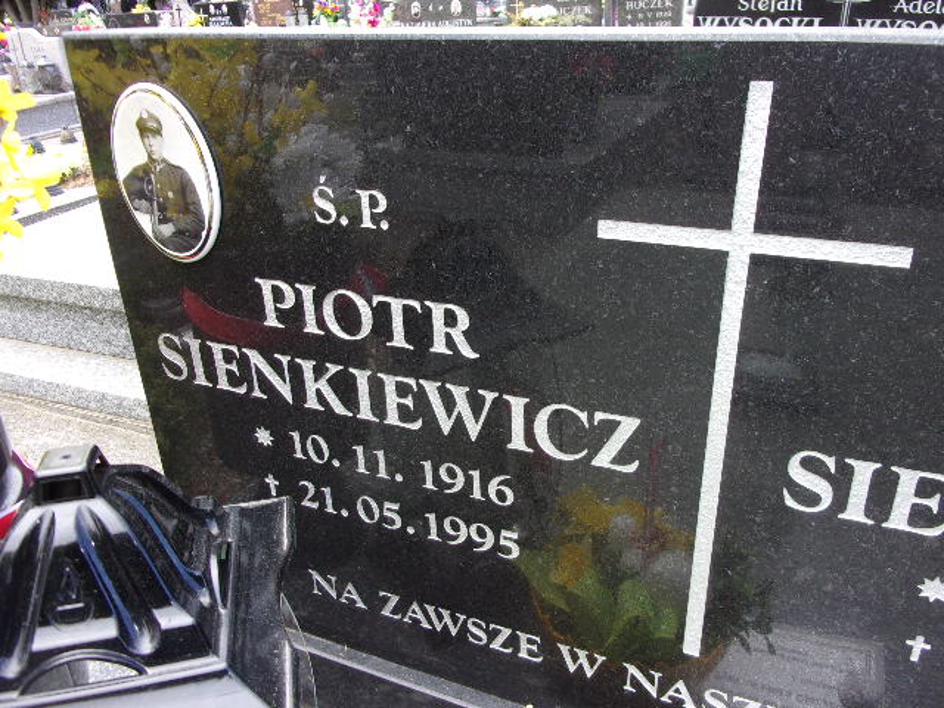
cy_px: 354
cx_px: 472
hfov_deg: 63.4
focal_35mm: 28
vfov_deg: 49.7
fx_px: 764
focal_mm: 5.1
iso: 80
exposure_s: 1/90
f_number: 3.9
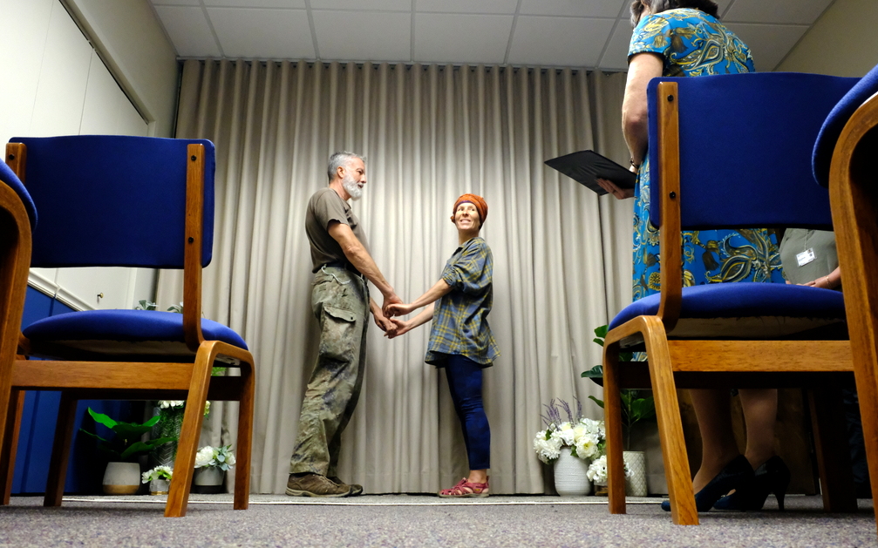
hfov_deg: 66.5
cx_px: 432
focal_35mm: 28
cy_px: 291
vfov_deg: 44.5
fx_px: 670
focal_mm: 18
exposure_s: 1/28
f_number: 9
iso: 5000
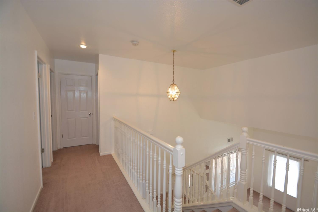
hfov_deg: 100.4
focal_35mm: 15
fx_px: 132
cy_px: 106
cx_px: 159
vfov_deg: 77.3
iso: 360
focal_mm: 10
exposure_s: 1/60
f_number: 4
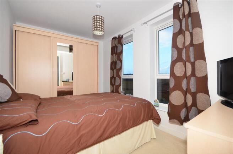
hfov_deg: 100.5
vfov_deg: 77.0
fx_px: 97
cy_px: 77
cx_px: 116
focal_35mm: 15
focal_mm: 10
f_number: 7.1
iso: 640
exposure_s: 1/200
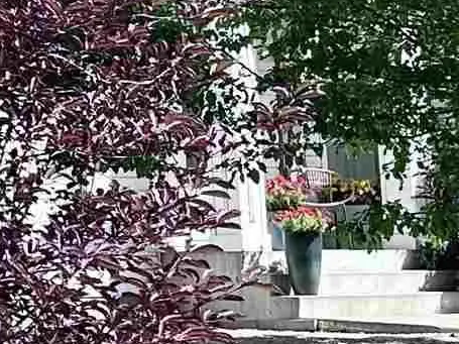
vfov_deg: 9.1
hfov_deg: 11.1
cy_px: 26
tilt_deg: +6.7
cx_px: -437
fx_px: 2148
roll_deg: +1.7
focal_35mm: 162
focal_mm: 6.86
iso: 80
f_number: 1.78
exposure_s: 1/2353
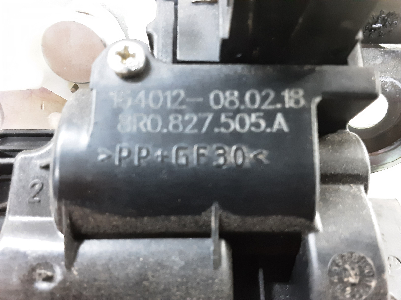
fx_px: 313
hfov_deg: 65.3
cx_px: 200
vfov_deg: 51.4
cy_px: 150
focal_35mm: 27
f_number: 1.9
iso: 500
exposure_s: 1/20
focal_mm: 2.91
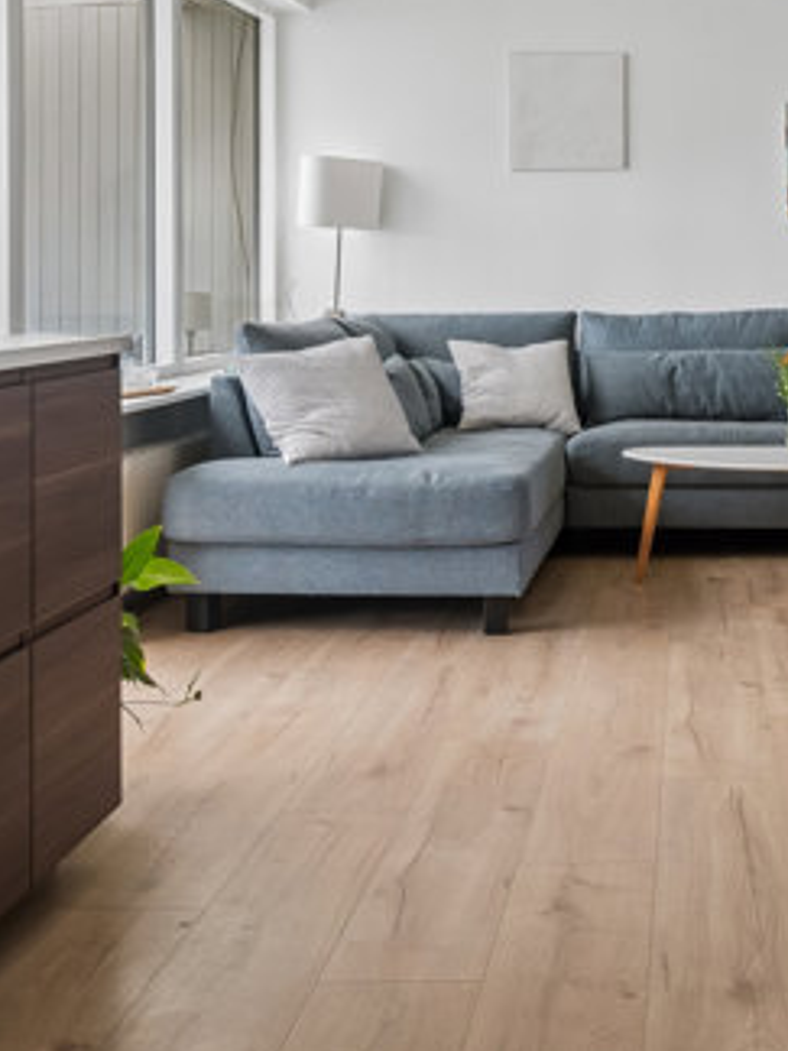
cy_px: 274
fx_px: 1730
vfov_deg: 33.2
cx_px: 720
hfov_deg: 24.8
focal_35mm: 57
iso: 200
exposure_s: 1/13
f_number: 8
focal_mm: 16
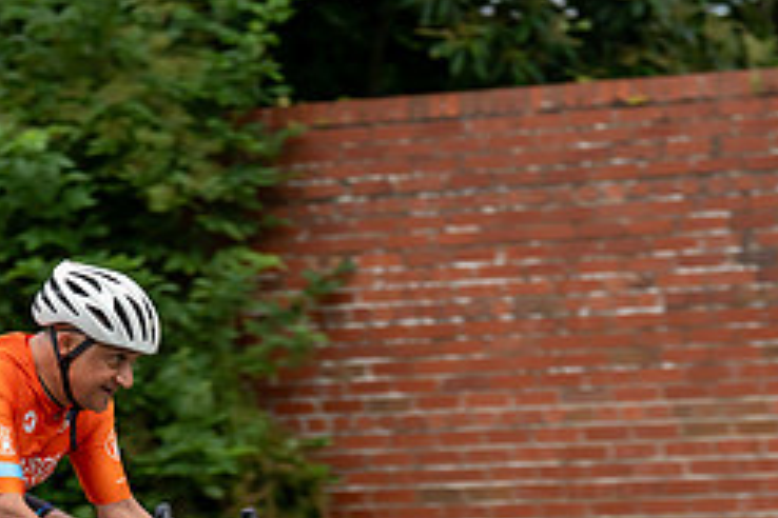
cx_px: -60
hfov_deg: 9.0
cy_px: 396
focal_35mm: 226
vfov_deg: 6.1
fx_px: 4884
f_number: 3.2
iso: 1000
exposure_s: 1/640
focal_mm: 96
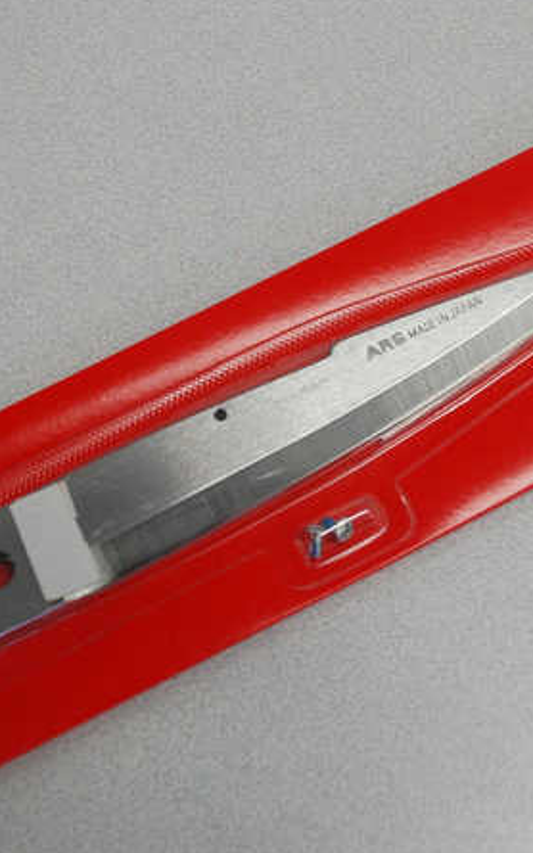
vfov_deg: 31.1
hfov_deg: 19.7
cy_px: 393
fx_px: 1534
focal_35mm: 66
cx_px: 334
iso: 250
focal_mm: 24
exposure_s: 1/60
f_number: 4
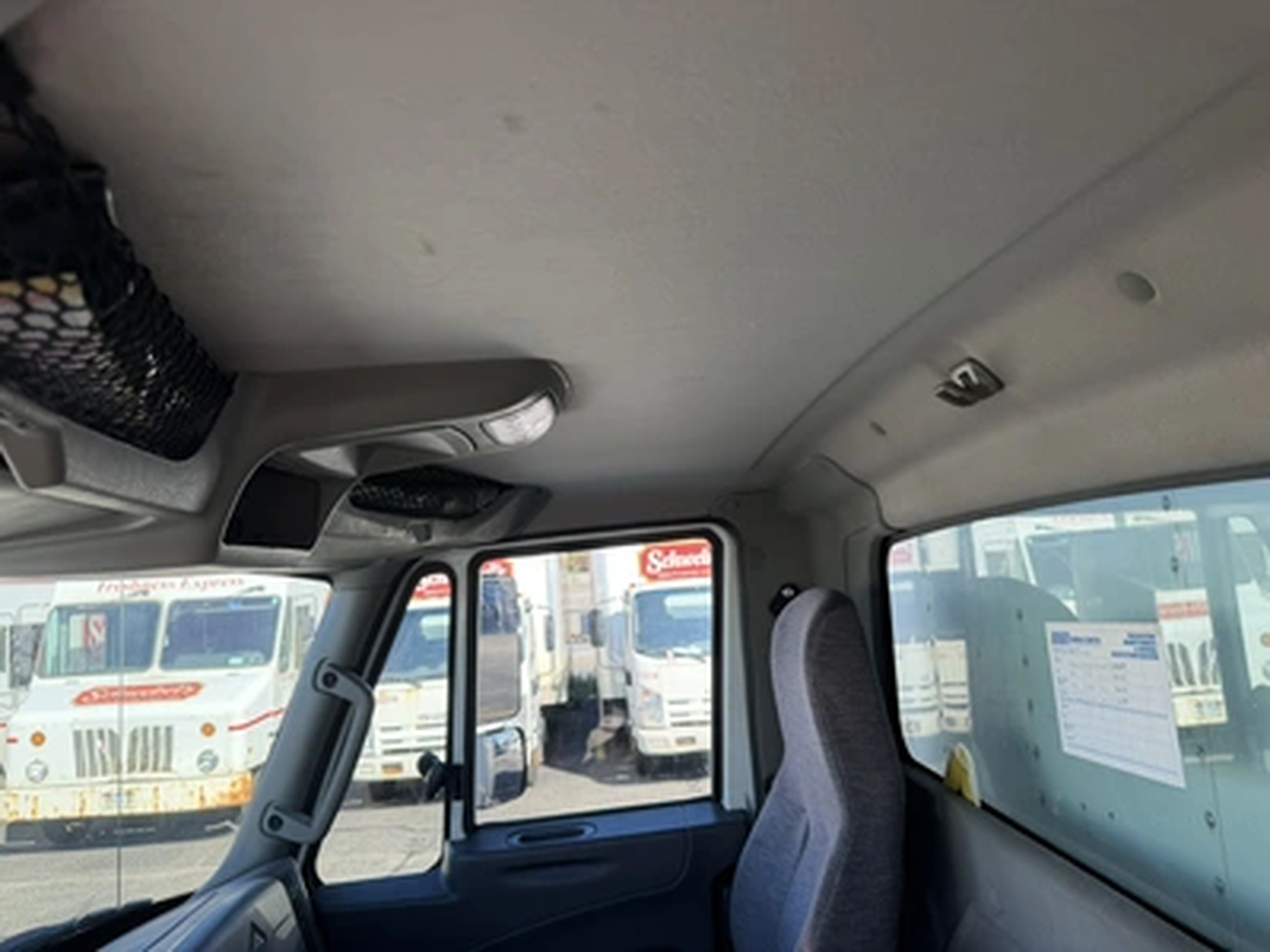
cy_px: 476
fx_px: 881
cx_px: 635
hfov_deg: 71.6
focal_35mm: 24
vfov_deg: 56.8
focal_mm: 6.76
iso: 100
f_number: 1.78
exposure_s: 1/1018
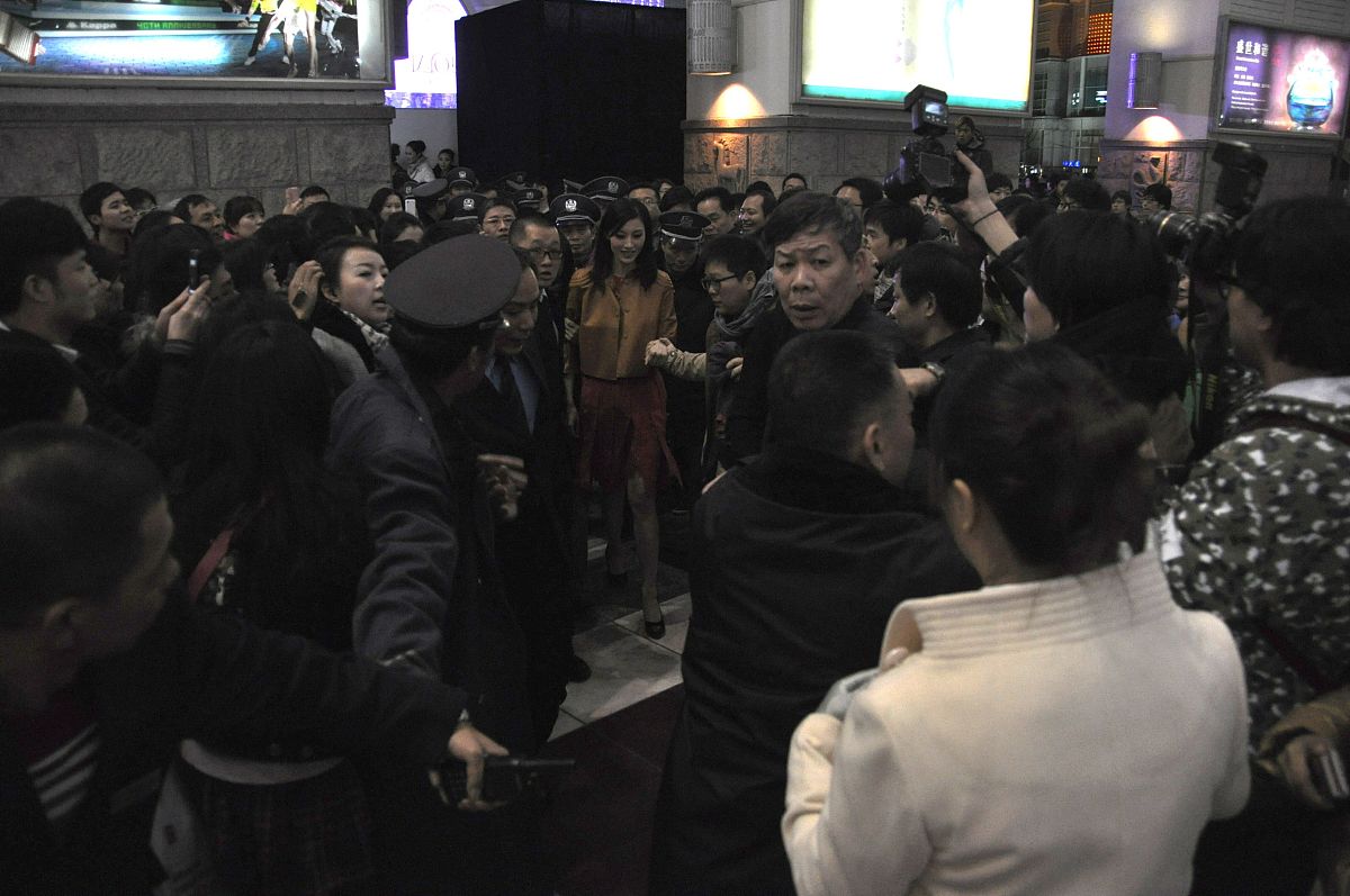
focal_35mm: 27
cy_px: 448
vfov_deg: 47.8
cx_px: 675
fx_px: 1011
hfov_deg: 67.4
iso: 800
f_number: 4
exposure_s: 1/160
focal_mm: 18
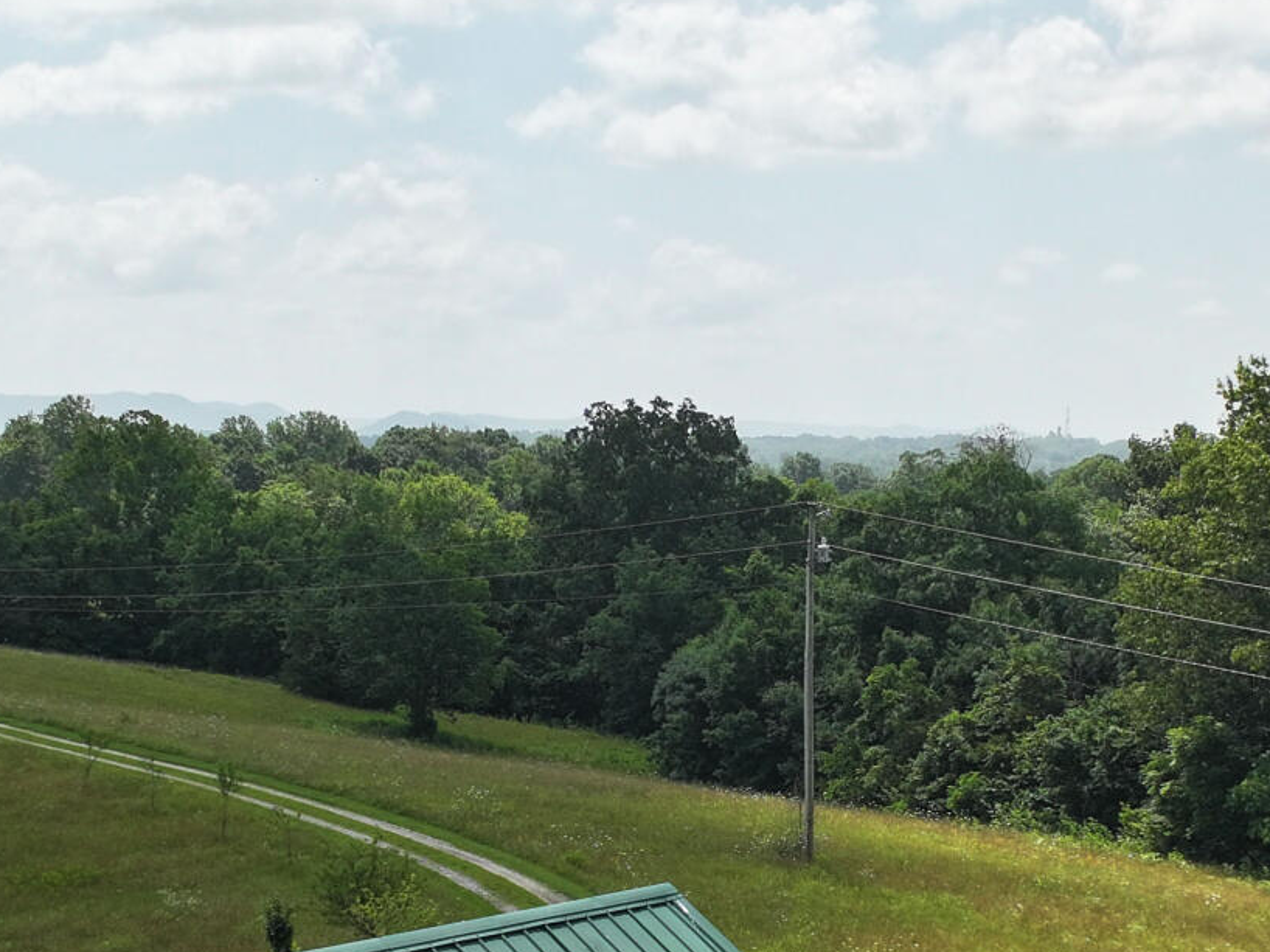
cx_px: 619
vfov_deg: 16.6
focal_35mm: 88
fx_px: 3228
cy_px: 766
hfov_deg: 22.3
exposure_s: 1/2500
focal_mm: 12.29
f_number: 2.8
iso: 140
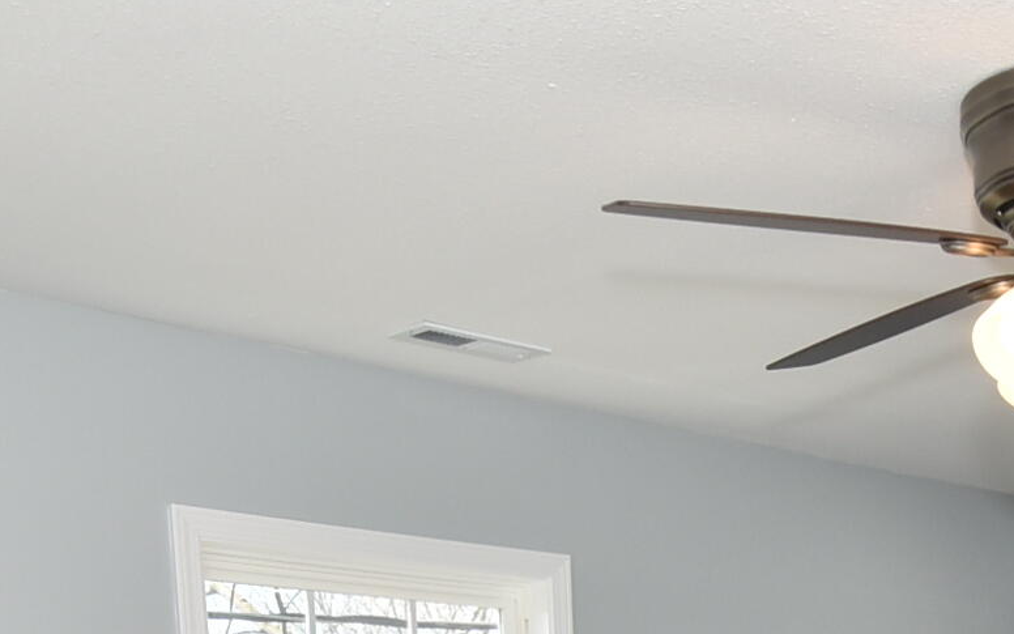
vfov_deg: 17.6
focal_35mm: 59
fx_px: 1630
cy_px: 1148
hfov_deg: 33.0
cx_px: 886
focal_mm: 10
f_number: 9
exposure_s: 1/80
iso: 400
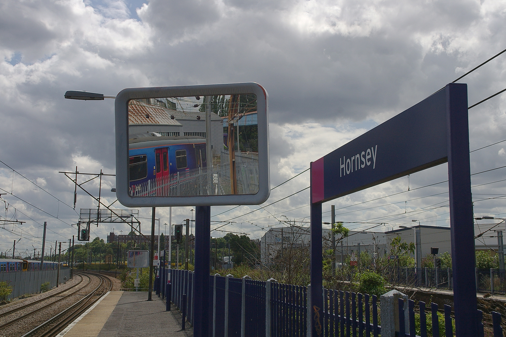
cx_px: 253
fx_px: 632
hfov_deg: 43.6
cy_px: 168
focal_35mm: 45
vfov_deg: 29.9
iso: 200
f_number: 9.5
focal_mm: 30
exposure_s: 1/750
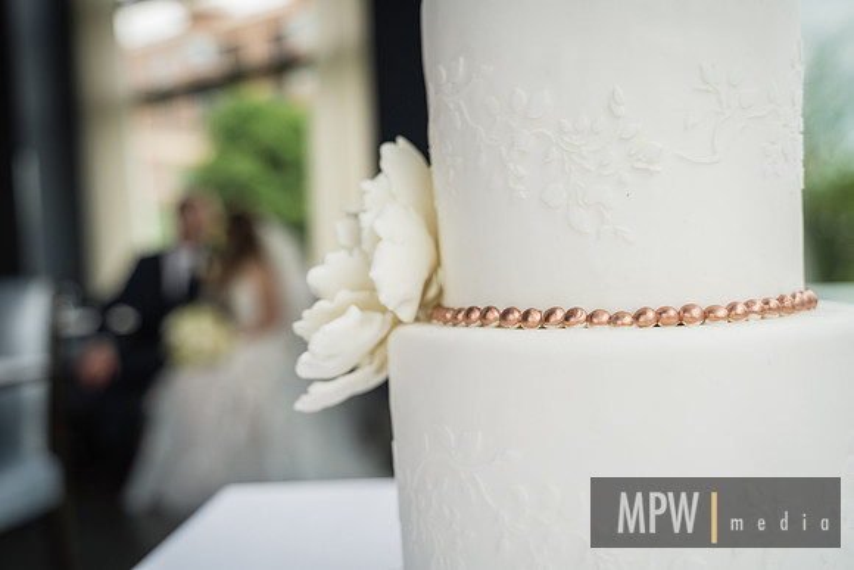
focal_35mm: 39
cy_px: 285
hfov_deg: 49.5
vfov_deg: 34.2
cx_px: 427
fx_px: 925
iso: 100
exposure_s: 1/250
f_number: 3.2
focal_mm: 39
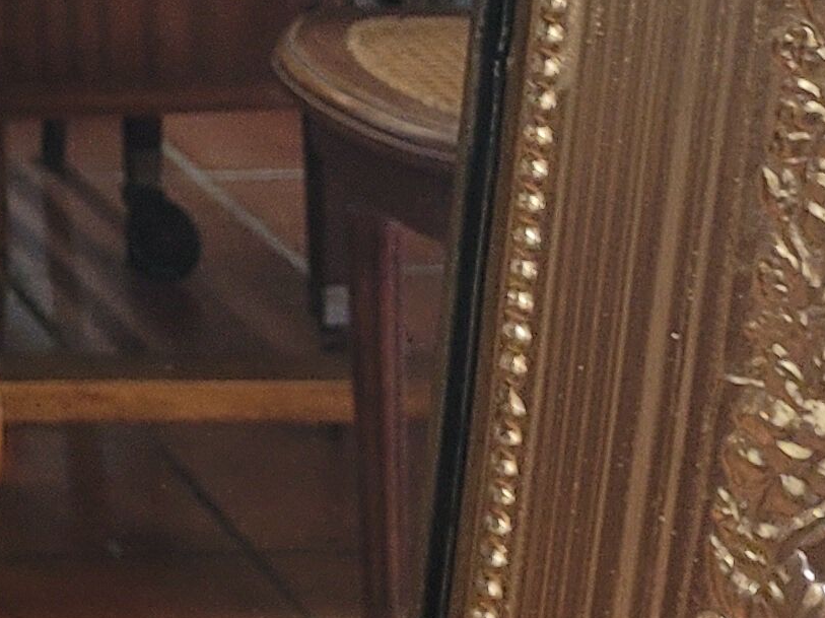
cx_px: -810
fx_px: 3073
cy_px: -570
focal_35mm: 129
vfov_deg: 10.6
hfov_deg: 13.2
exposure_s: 1/50
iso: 250
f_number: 1.8
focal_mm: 5.4
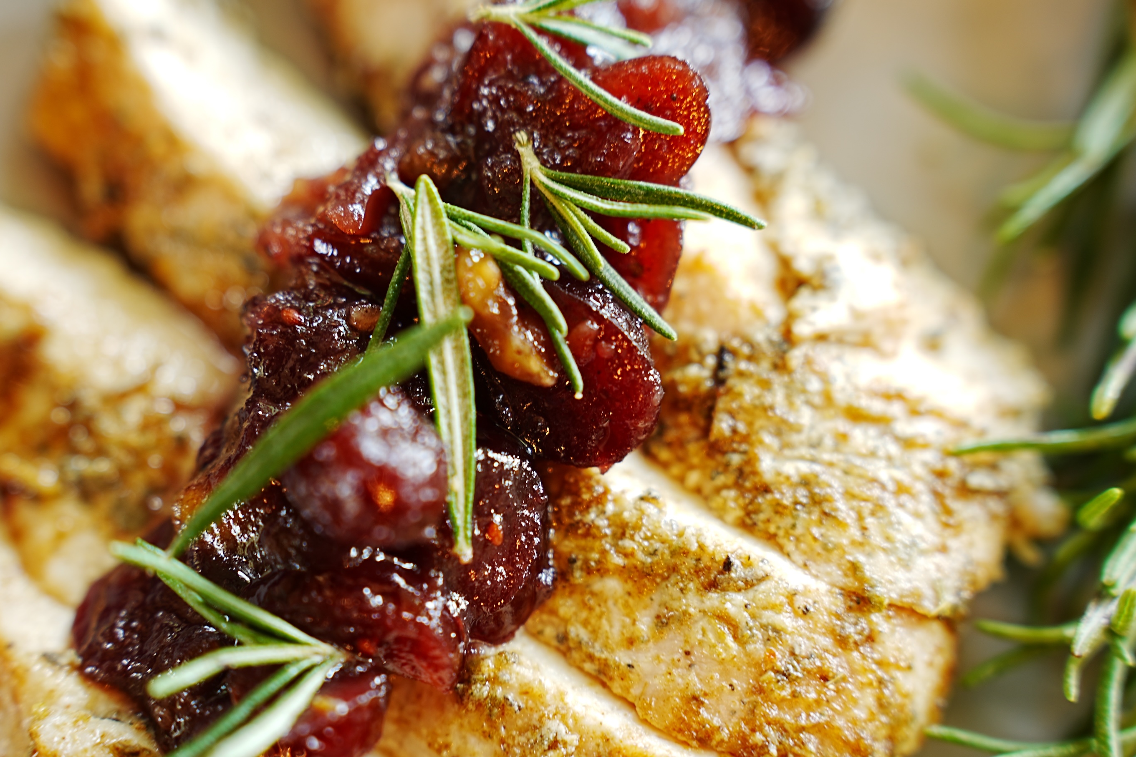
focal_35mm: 63
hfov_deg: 31.8
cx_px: 476
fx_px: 1988
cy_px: 426
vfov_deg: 21.6
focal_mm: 49
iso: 64
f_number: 2.8
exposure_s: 1/5
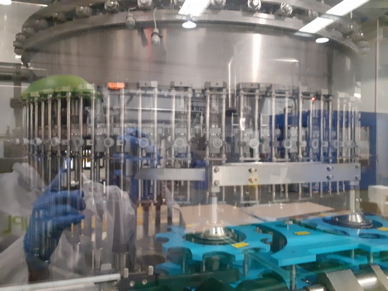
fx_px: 303
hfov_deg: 65.3
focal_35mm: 27
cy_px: 146
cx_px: 194
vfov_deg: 51.4
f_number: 1.9
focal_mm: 3.6
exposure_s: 1/25
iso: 400
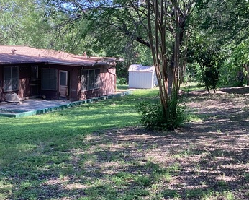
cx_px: 101
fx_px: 413
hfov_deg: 33.5
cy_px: 119
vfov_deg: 27.1
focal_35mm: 56
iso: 32
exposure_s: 1/100
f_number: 2.4
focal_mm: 3.3
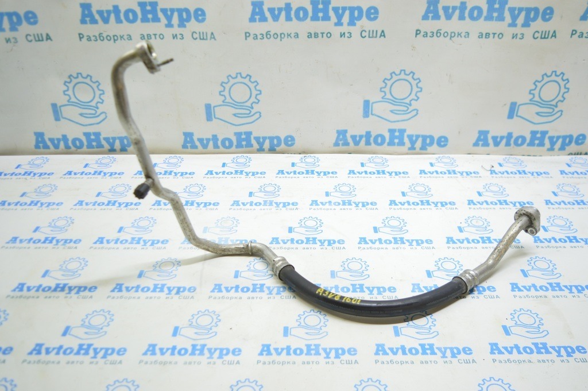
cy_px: 196
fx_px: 539
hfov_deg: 57.3
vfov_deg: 39.9
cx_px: 294
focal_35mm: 33
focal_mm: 22
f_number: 3.8
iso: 400
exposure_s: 1/40
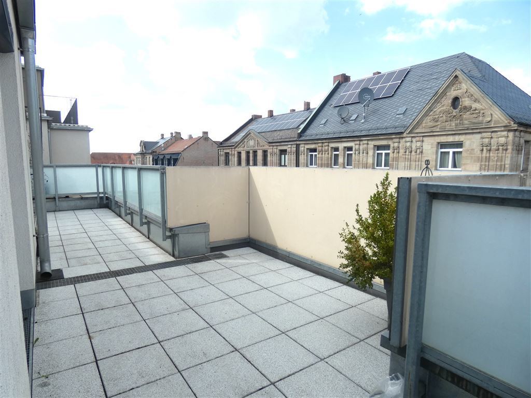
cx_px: 266
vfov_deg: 66.0
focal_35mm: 20
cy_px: 199
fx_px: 307
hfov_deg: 81.7
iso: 80
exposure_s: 1/800
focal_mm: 3.6
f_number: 2.8
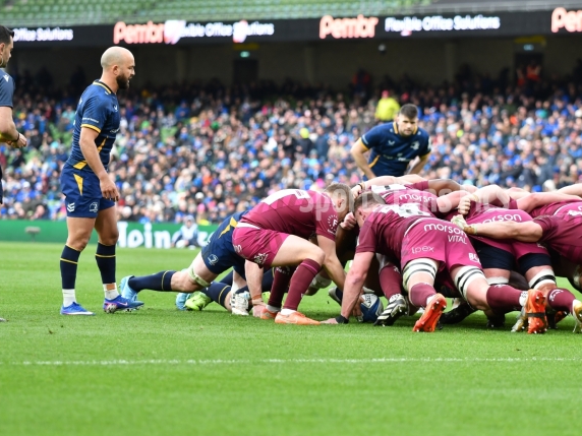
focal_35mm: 242
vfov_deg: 6.1
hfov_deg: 8.2
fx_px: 4069
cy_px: 202
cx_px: 404
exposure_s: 1/1000
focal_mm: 120
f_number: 2.8
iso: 640
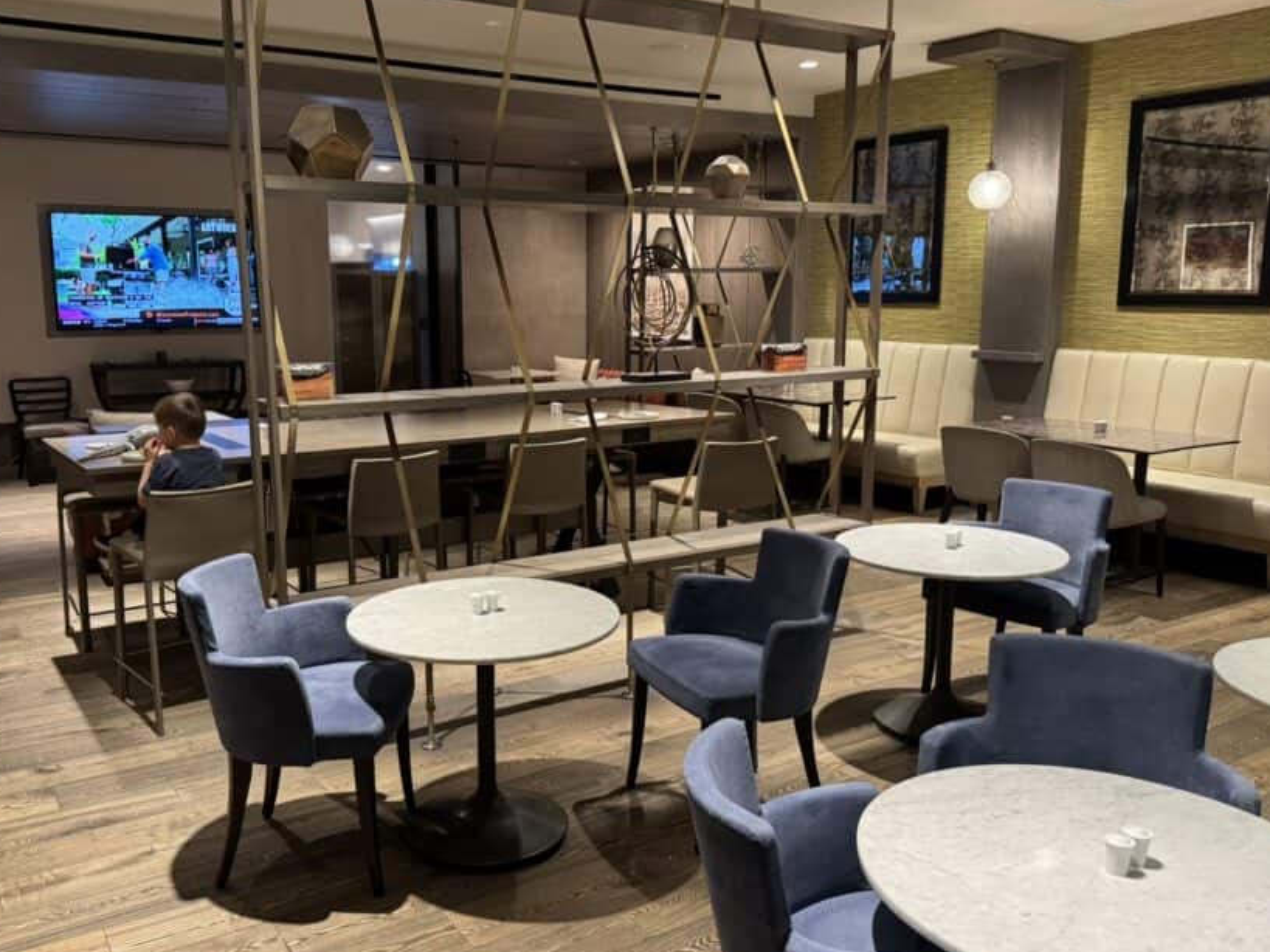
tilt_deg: -10.4
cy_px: 479
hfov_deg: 59.9
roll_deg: +0.4
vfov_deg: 46.8
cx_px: 572
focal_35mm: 30
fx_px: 1100
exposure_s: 1/60
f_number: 1.78
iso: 400
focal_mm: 6.76
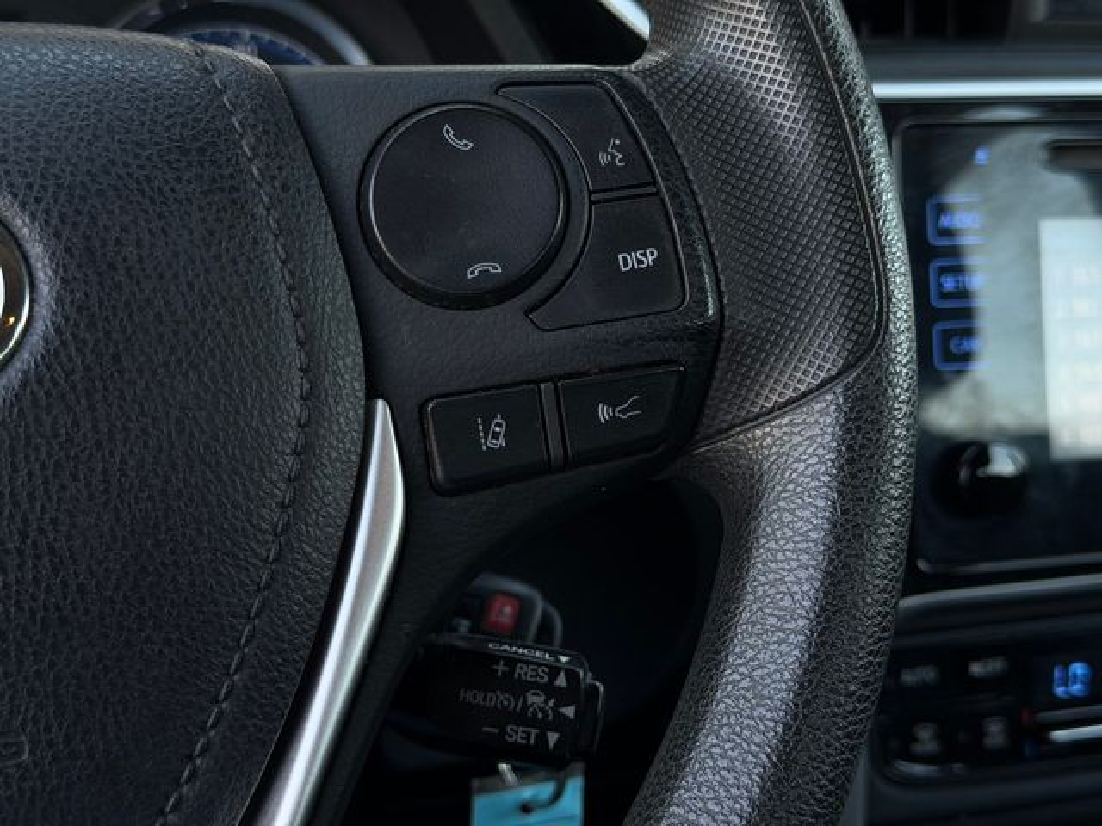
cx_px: 551
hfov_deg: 39.7
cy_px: 413
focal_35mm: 48
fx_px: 1528
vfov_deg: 30.3
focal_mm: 6.76
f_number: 1.78
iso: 125
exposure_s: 1/221
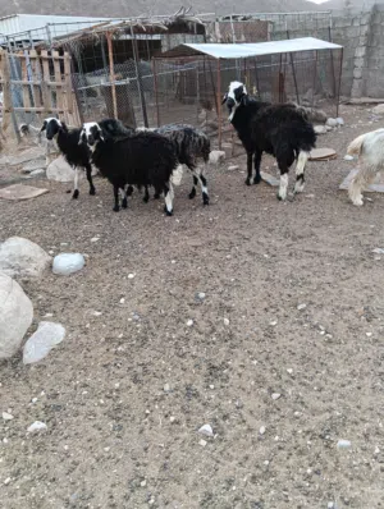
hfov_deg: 53.2
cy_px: 254
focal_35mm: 26
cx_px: 192
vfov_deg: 67.2
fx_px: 383
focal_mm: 3.96
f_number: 1.8
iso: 541
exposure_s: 1/33.3
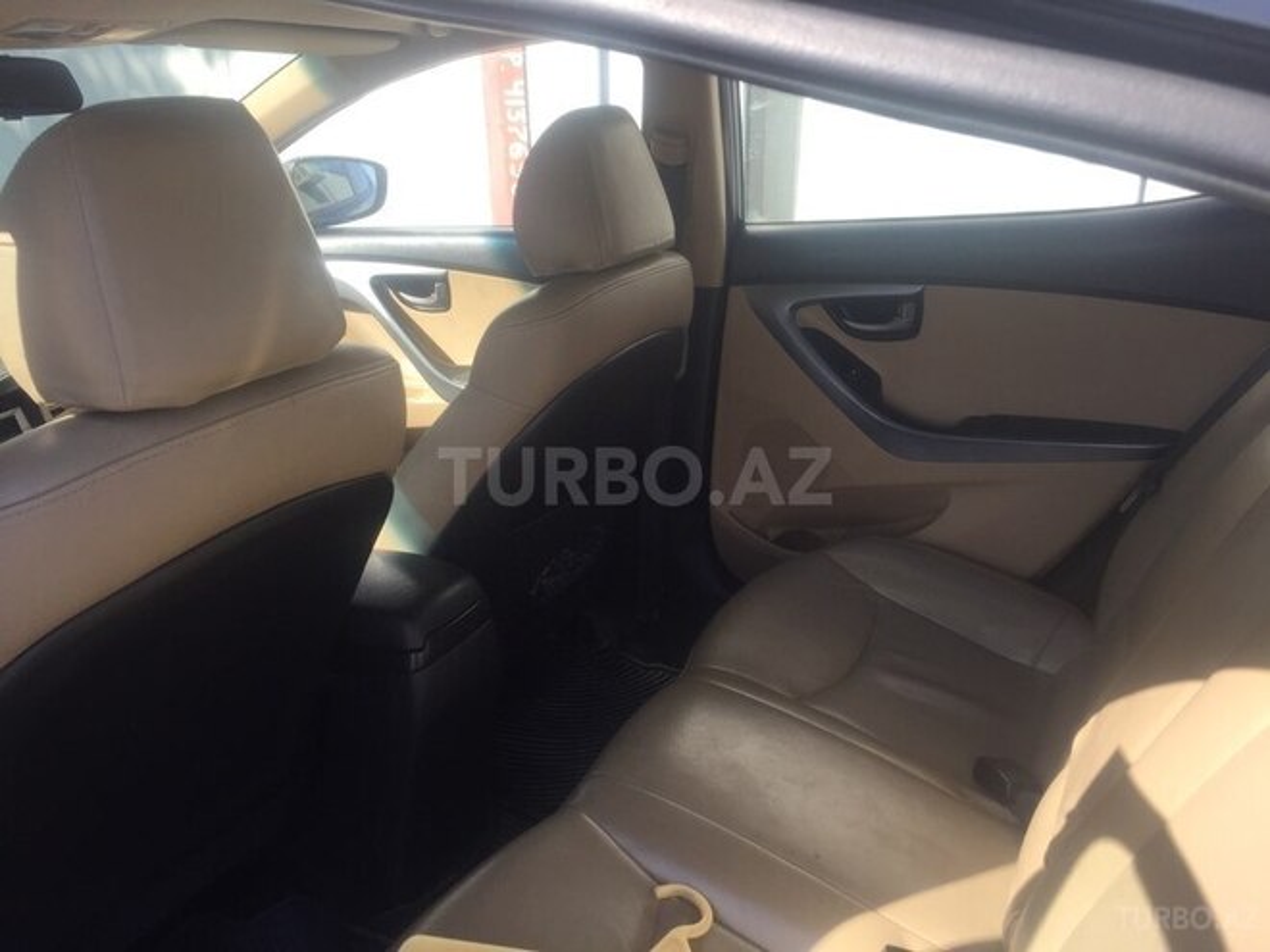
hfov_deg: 61.7
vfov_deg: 48.2
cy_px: 476
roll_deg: -0.6
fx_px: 1064
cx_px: 635
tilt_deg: -20.6
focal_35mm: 29
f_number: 2.2
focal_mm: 4.15
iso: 32
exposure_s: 1/408
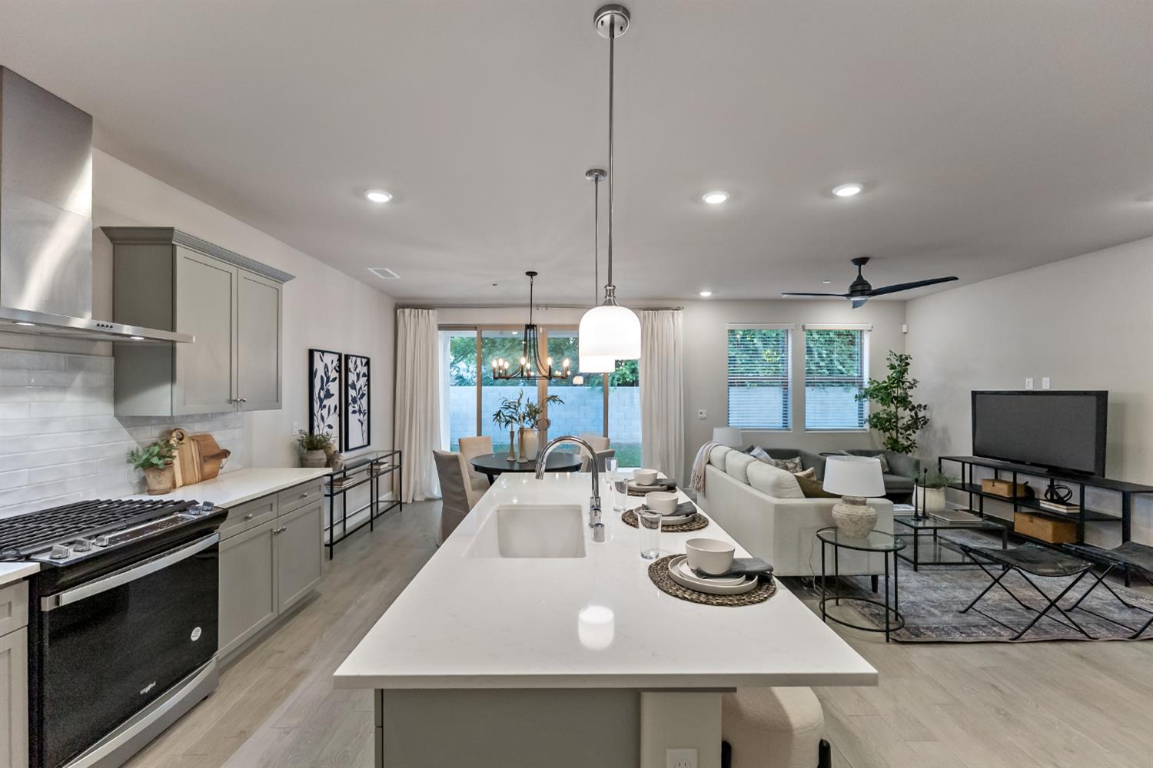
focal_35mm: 14
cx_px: 576
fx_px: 448
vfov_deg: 81.2
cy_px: 384
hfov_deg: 104.3
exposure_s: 1/160
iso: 800
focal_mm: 14
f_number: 4
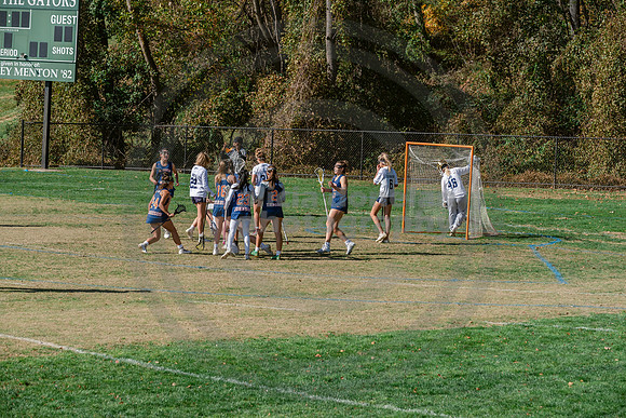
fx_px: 2261
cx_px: 313
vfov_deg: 10.6
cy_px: 209
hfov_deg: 15.8
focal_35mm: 130
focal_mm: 130
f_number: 7.1
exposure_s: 1/800
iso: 250
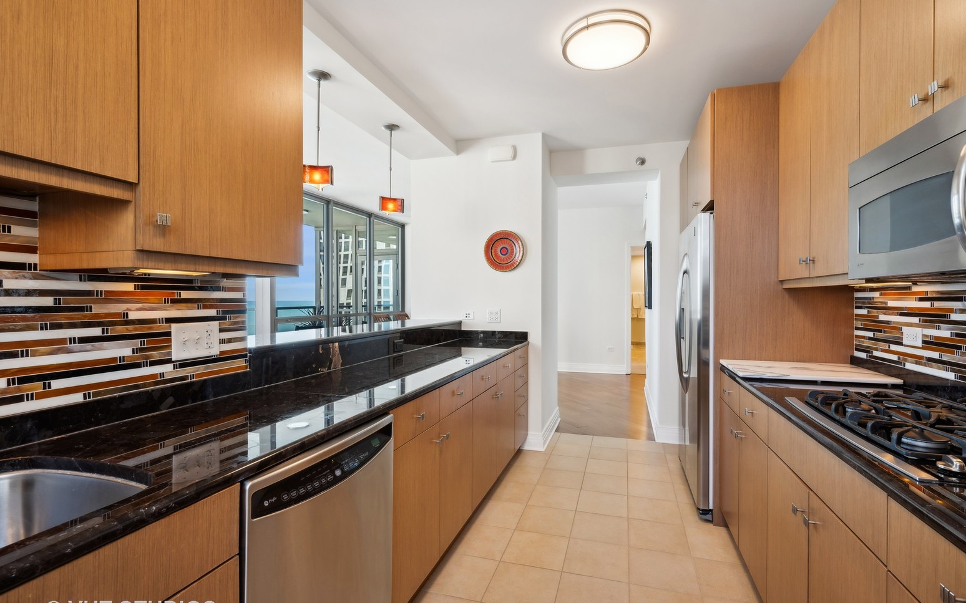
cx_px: 497
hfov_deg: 95.9
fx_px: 435
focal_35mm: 17
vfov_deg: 69.5
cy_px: 307
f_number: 9.5
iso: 200
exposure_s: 1/4
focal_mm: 15.5
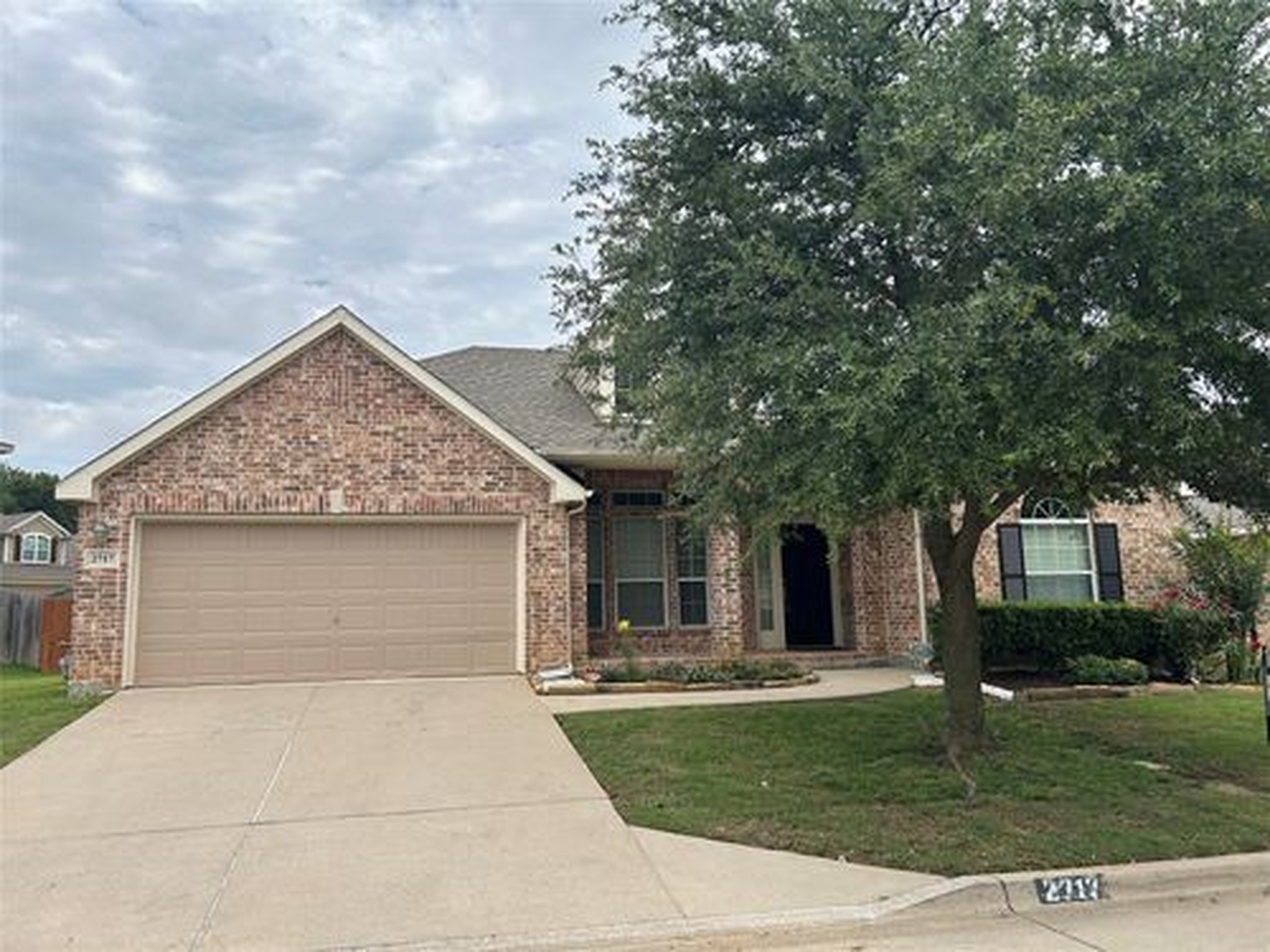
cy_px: 476
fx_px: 954
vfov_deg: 53.1
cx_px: 635
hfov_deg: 67.3
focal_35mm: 26
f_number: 1.5
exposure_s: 1/4444
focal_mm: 5.7
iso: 50
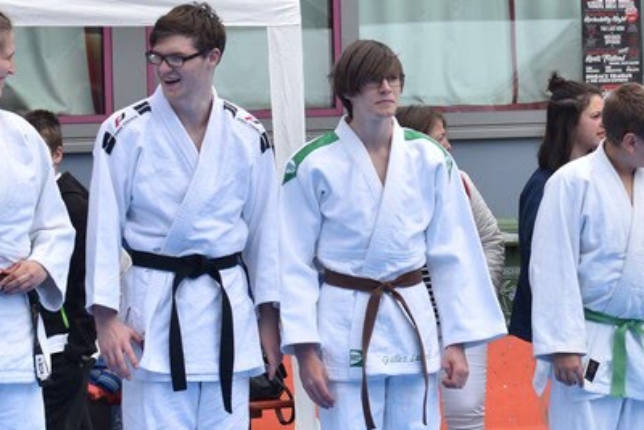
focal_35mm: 192
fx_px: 3436
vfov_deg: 7.2
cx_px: 406
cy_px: 105
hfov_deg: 10.7
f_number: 5
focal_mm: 50
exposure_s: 1/500
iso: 100
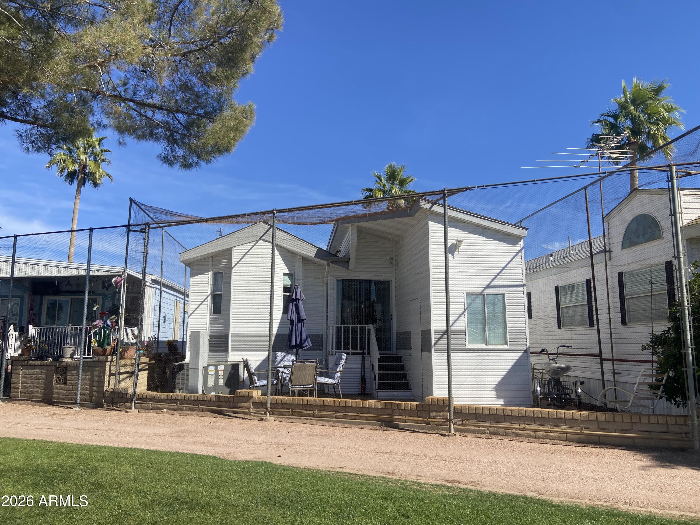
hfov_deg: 67.3
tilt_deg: +8.9
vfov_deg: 53.1
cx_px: 350
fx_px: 526
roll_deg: +1.1
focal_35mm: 26
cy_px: 262
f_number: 1.8
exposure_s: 1/3205
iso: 32
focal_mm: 4.25
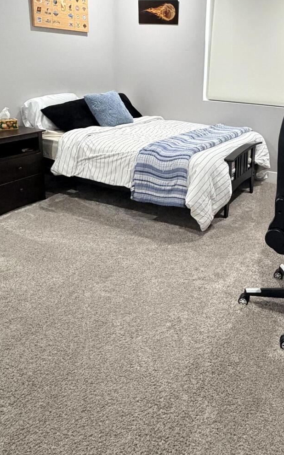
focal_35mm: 30
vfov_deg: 61.1
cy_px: 144
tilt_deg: -12.5
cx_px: 232
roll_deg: -3.3
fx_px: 372
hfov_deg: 39.9
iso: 500
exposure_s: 1/60
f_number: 2.2
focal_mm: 2.22
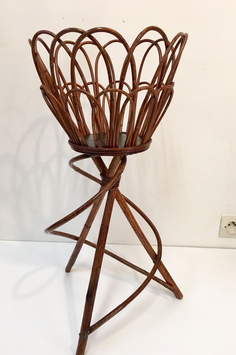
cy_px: 184
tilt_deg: -22.1
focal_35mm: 32
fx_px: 315
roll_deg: -0.4
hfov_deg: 41.1
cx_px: 112
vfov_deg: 58.7
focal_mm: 4.15
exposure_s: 1/33
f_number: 2.2
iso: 80
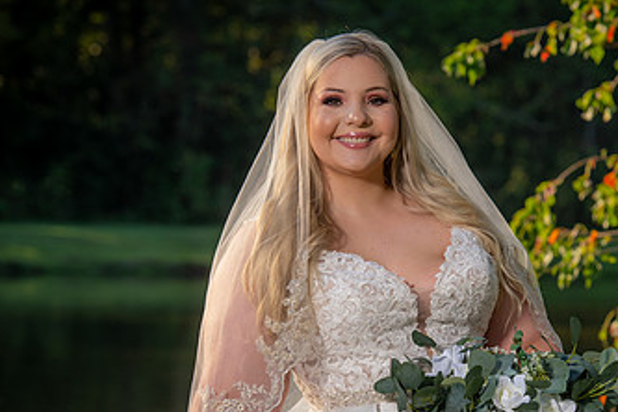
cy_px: 312
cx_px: 442
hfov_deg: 8.8
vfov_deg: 5.8
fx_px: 4034
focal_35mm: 235
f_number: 6.3
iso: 125
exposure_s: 1/160
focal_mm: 135
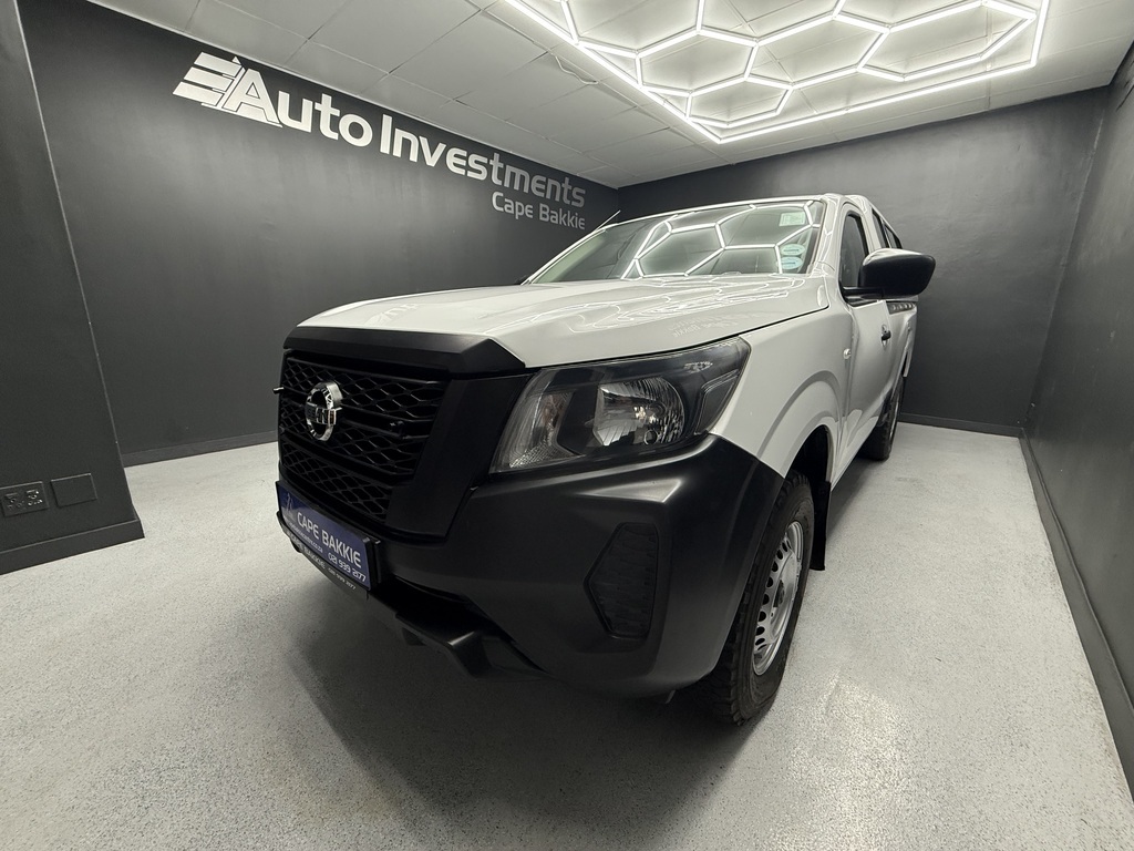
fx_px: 459
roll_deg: -1.2
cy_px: 426
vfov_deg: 85.7
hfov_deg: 102.1
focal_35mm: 14
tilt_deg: -13.6
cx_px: 567
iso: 200
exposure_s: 1/100
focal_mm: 2.22
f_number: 2.2
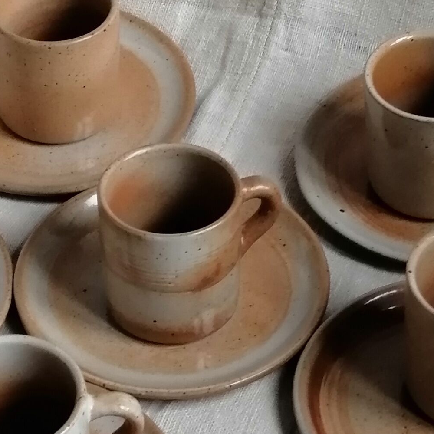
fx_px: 1801
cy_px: 141
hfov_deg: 13.7
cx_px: 187
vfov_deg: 13.7
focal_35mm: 127
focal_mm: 3.95
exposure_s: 1/33.3
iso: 200
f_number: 1.8
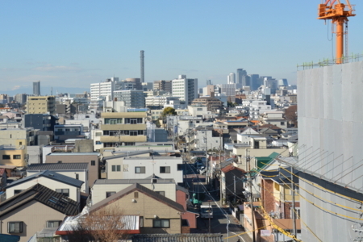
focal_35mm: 64
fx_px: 645
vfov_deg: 21.2
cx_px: 129
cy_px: 88
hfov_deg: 31.2
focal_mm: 32
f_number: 9
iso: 200
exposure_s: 1/320
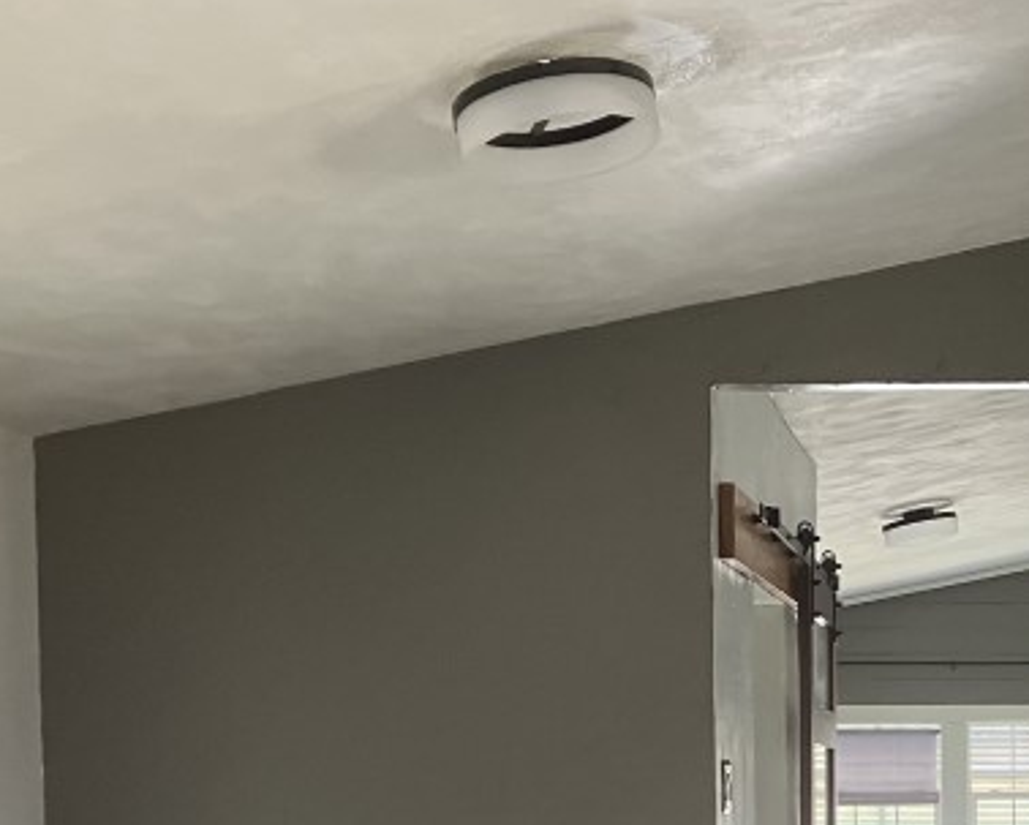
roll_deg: +1.4
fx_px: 2255
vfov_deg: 19.7
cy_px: 934
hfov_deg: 24.5
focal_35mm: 74
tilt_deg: -2.3
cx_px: 1024
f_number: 1.8
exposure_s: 1/60
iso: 125
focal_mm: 3.99
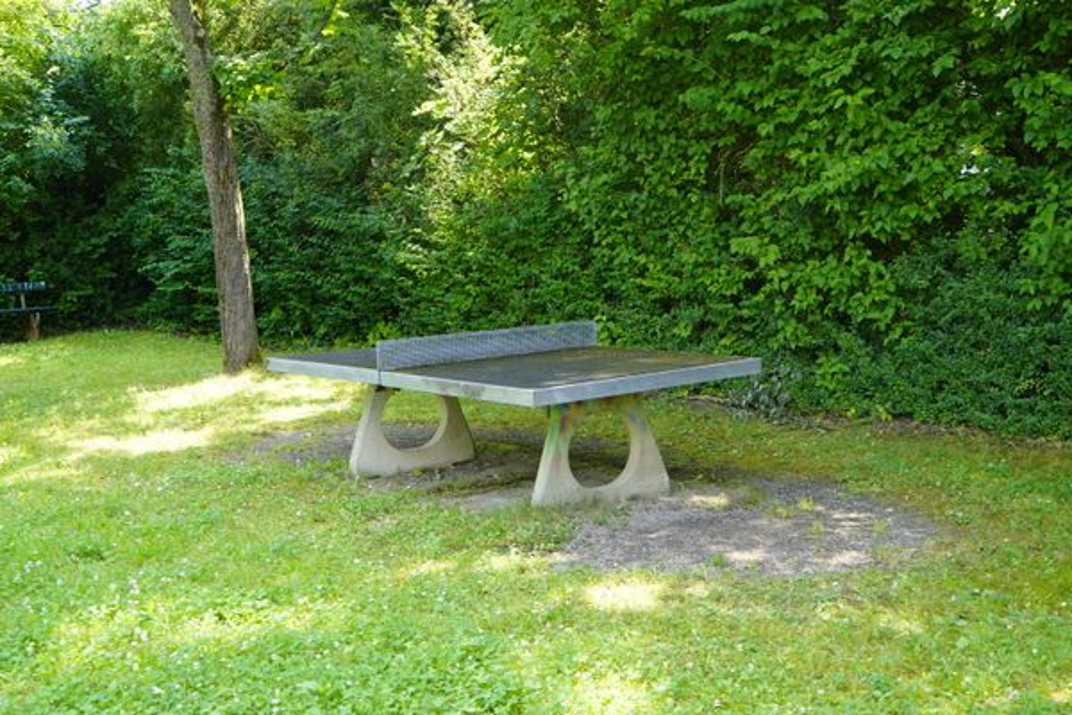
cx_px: 536
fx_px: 1280
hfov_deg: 45.4
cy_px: 358
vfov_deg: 31.2
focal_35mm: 43
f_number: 4
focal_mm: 29
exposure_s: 1/60
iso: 100
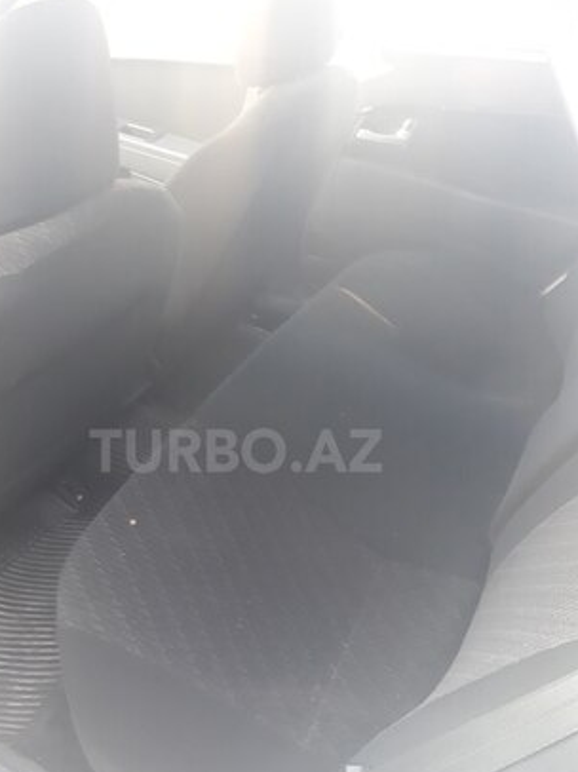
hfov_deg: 42.7
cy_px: 451
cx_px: 236
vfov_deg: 55.1
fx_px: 735
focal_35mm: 33
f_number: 1.9
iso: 200
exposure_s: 1/25
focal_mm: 3.6
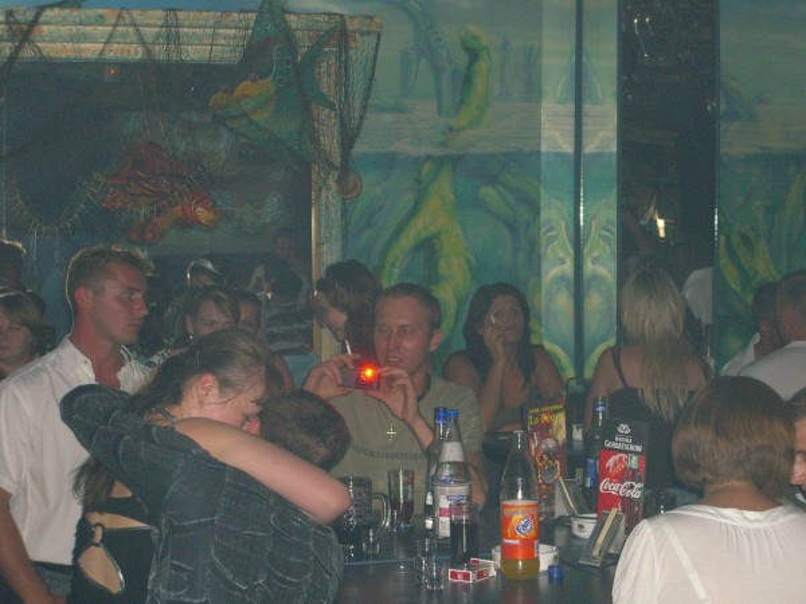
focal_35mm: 80
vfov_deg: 18.4
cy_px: 302
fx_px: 1863
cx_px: 403
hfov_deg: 24.4
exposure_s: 1/60
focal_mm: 16.6
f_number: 4.4
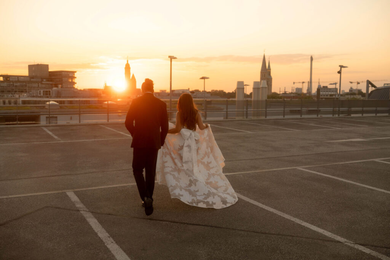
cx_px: 195
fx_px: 390
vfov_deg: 36.9
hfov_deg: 53.1
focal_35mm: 36
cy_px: 130
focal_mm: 36
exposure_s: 1/800
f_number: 3.2
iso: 320
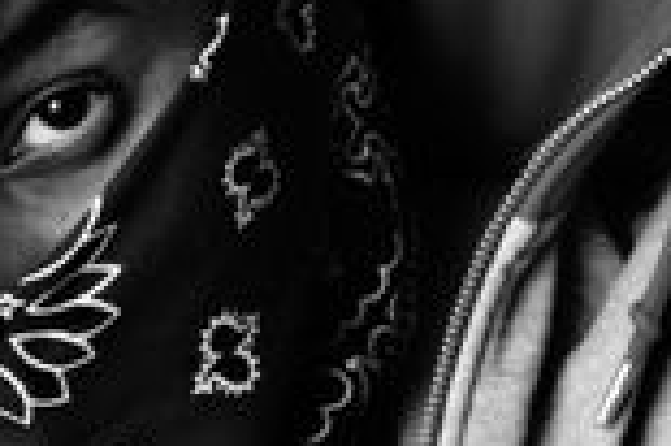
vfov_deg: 6.1
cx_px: 17
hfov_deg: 9.2
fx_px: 4164
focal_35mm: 224
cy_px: 292
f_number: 5.6
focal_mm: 45
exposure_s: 1/125
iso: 100
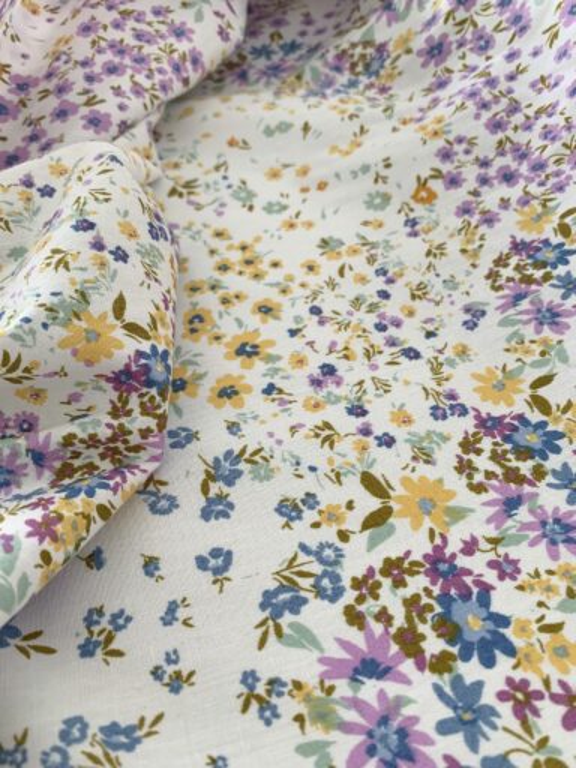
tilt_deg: -52.9
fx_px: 577
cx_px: 288
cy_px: 384
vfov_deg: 67.3
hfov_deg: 53.1
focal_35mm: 26
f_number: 1.8
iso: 40
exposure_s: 1/121
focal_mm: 4.25
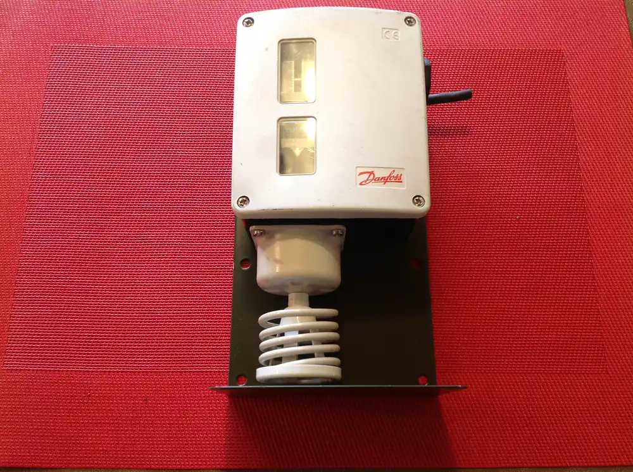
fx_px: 639
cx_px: 316
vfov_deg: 40.6
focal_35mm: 35
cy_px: 236
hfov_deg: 52.7
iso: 64
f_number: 2.4
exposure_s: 1/15
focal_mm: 4.28
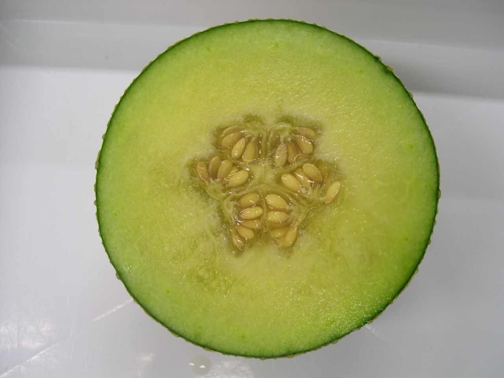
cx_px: 252
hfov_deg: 49.0
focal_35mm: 38
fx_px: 553
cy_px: 189
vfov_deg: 37.7
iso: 100
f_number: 2.8
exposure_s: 1/44.6
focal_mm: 8
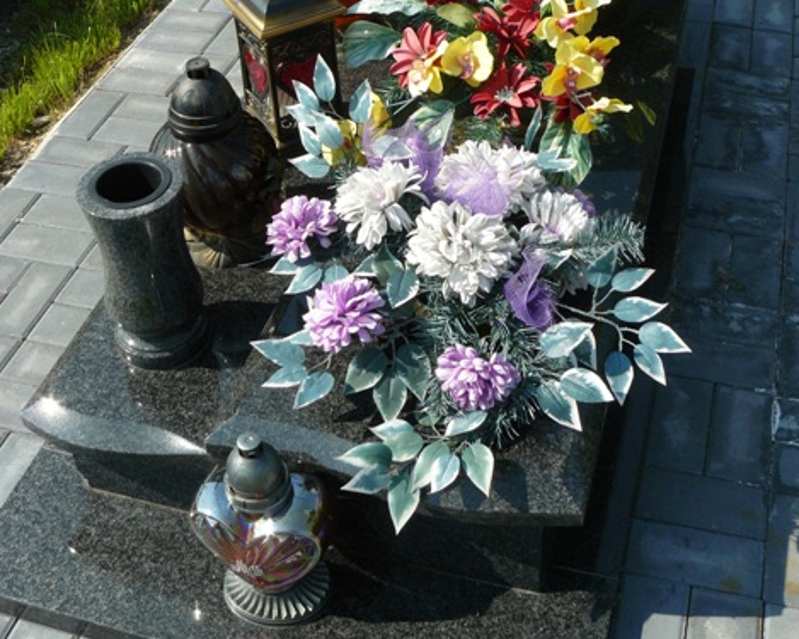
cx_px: 399
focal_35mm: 48
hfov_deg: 38.8
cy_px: 133
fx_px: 1135
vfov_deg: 30.7
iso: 100
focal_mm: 6
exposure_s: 1/320
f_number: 5.6
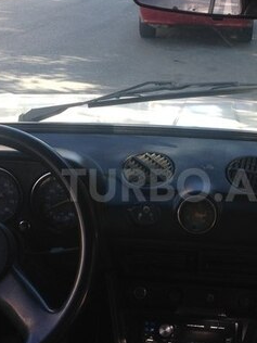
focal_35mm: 69
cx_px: 172
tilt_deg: -20.2
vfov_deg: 28.2
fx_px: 683
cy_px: 185
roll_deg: -2.0
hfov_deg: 21.2
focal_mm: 4.12
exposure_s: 1/155
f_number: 2.4
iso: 50
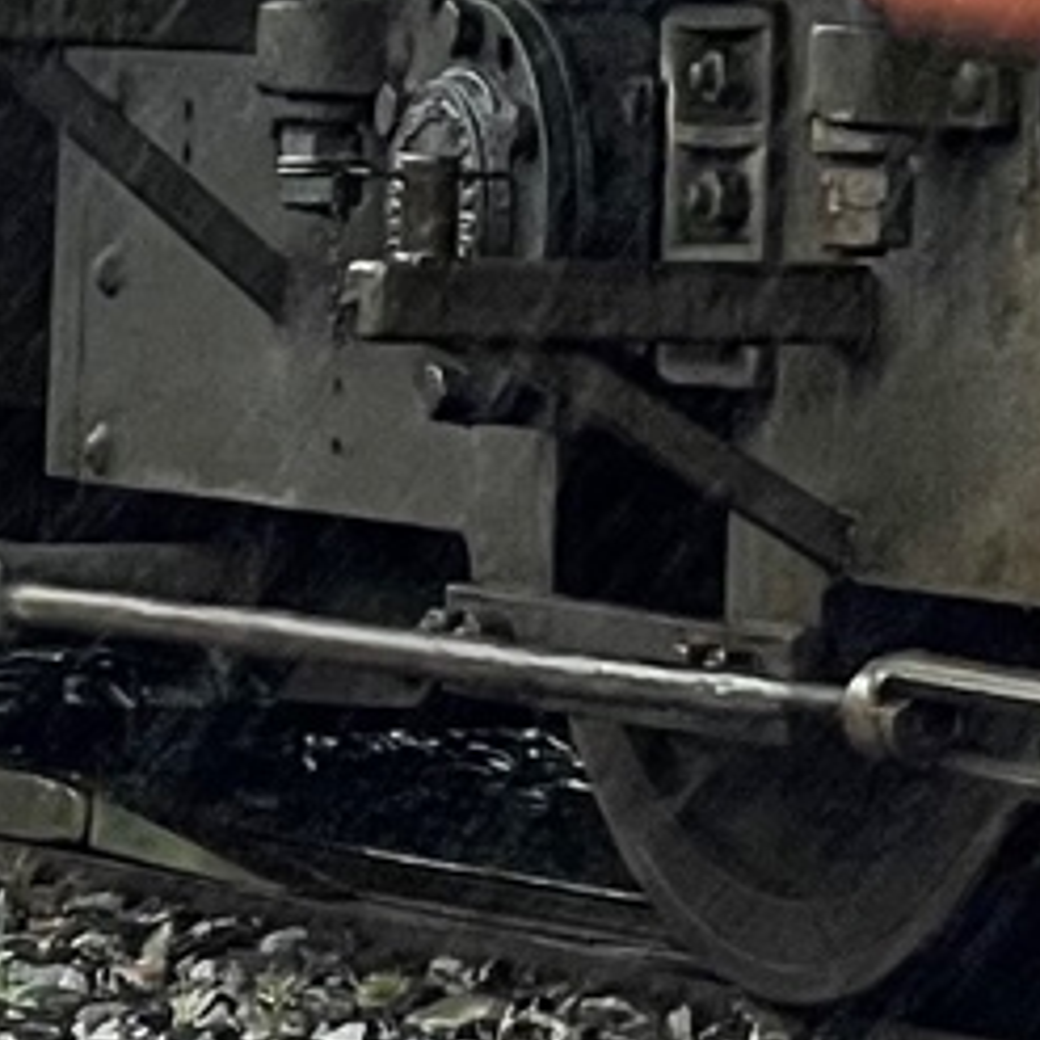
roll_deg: -1.2
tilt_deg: +6.2
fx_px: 12747
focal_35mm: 375
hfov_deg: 4.6
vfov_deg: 4.6
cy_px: -1495
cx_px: 2198
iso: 50
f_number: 2
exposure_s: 1/122
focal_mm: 6
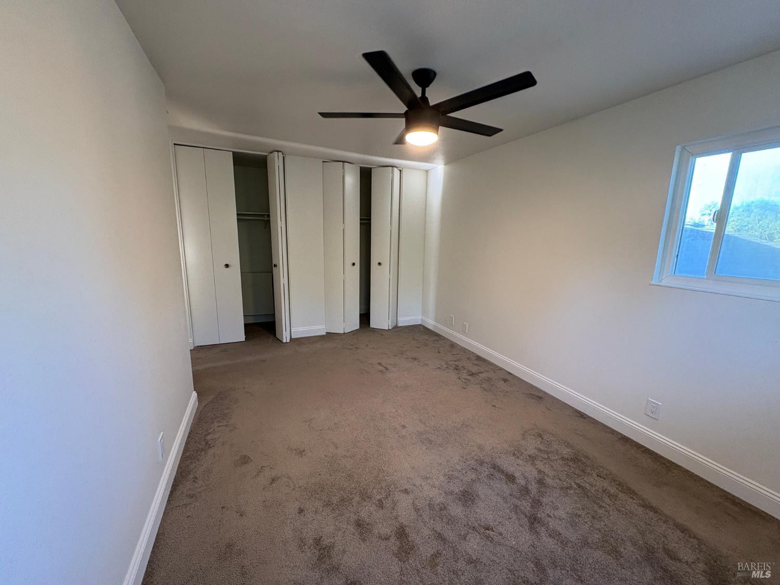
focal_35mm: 14
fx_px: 315
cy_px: 292
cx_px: 390
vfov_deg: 85.7
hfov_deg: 102.1
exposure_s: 1/60
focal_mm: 2.22
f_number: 2.2
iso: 200
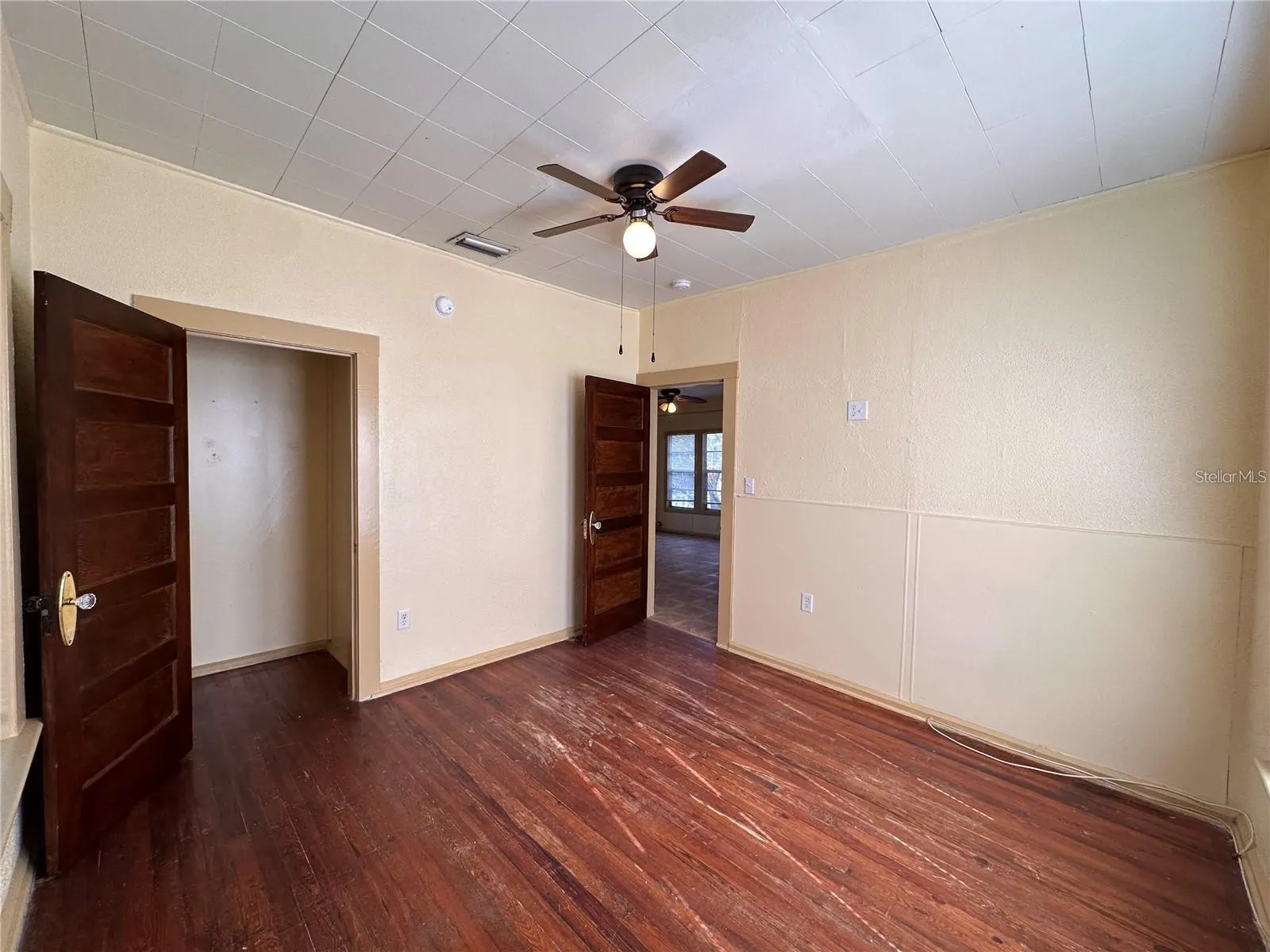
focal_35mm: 14
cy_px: 476
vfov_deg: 85.7
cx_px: 635
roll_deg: -1.1
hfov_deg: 102.1
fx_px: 514
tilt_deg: -0.6
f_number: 2.2
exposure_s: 1/99
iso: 64
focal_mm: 2.22
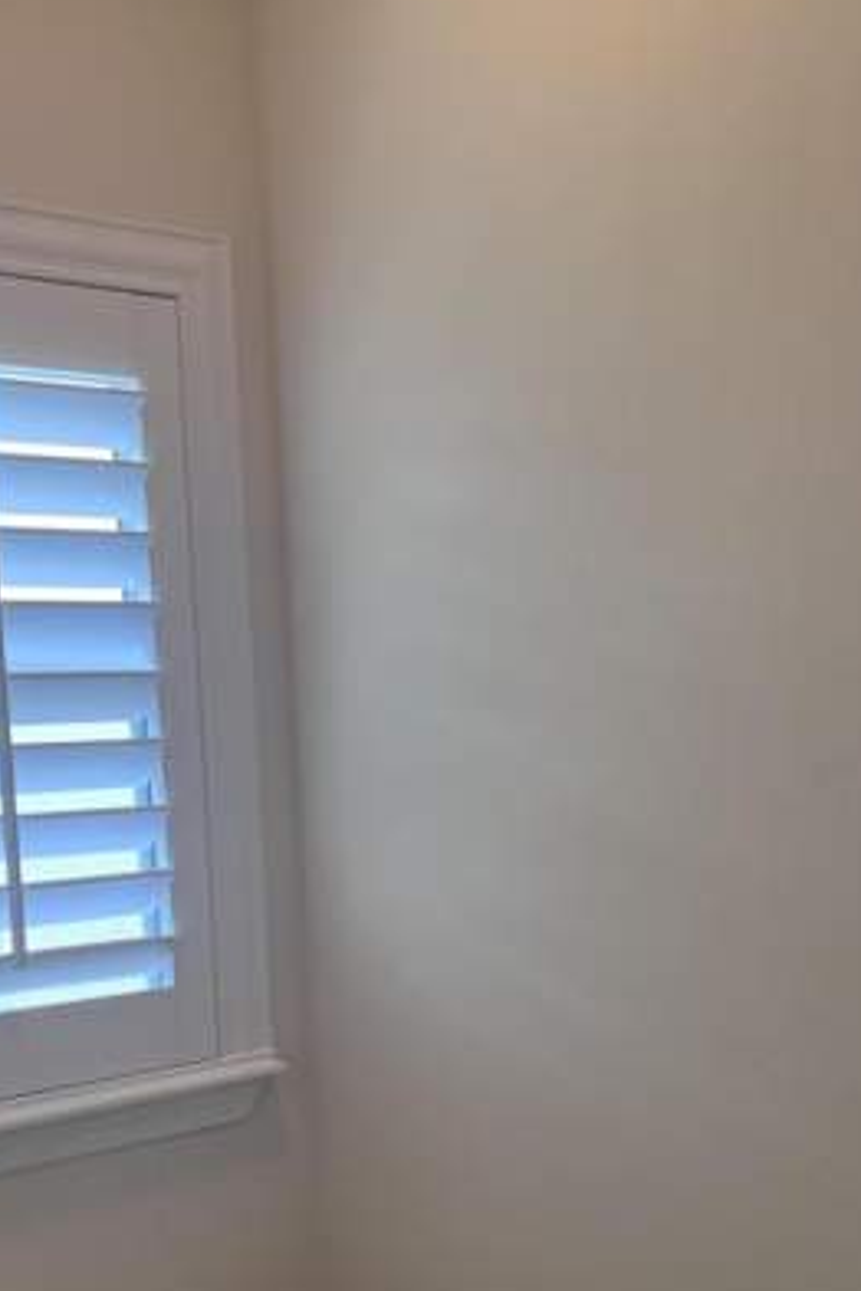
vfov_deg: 43.3
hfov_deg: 30.5
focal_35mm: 44
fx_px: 1578
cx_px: 384
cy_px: 946
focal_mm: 5.7
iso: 125
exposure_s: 1/120
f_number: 1.5
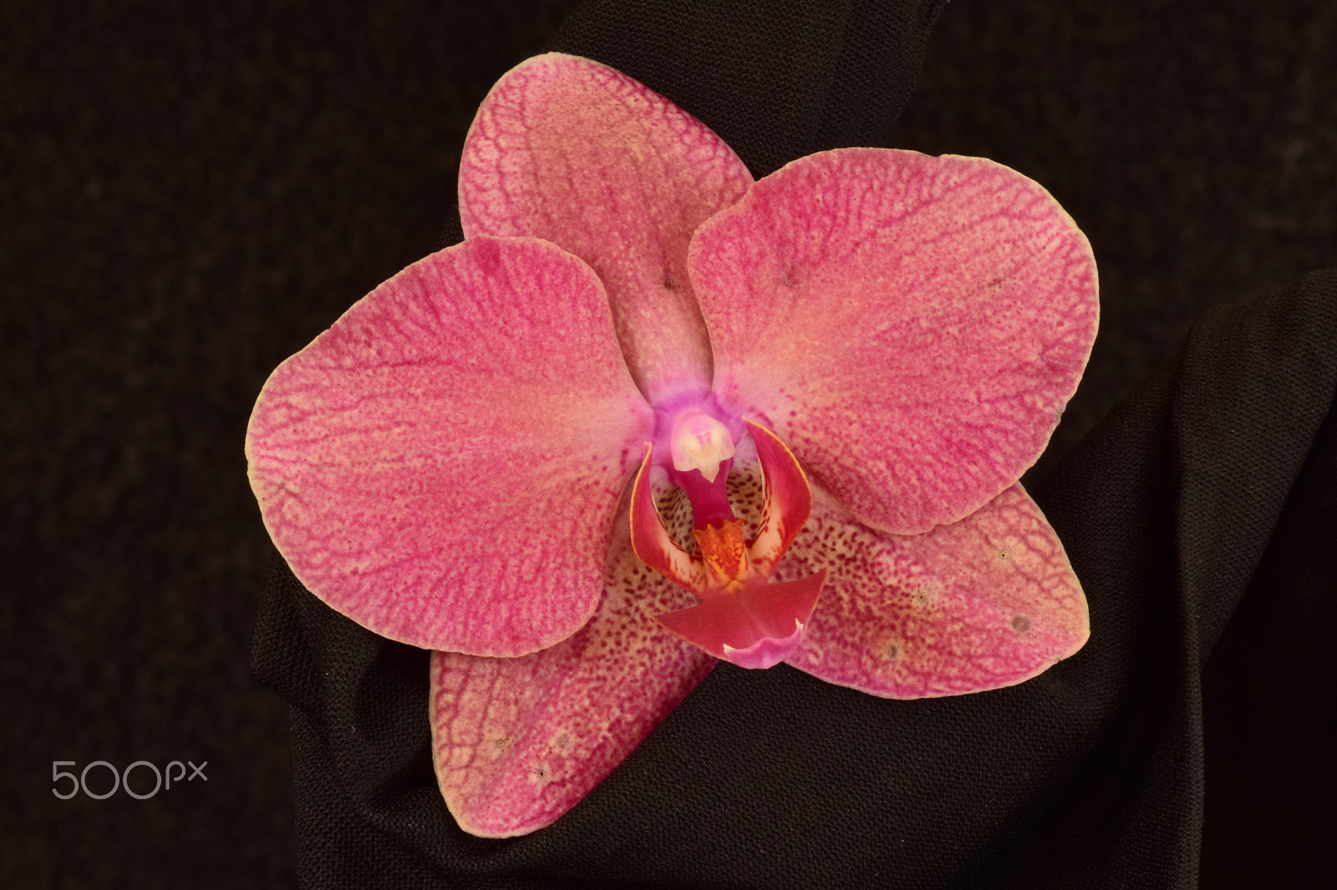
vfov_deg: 10.7
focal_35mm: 128
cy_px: 445
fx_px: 4734
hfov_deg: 16.1
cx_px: 668
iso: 125
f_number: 32
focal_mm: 85
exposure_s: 1/1.6
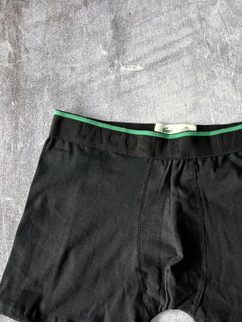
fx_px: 400
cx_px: 167
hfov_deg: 33.3
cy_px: 232
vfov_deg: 42.8
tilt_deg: -83.1
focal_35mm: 43
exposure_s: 1/100
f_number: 1.6
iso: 125
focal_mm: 5.96
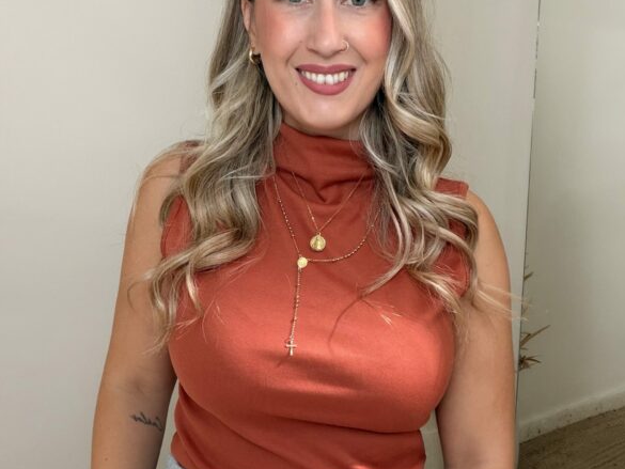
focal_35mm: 41
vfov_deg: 35.1
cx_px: 319
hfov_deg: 45.8
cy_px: 222
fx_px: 740
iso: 80
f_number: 1.9
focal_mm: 2.71
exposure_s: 1/66
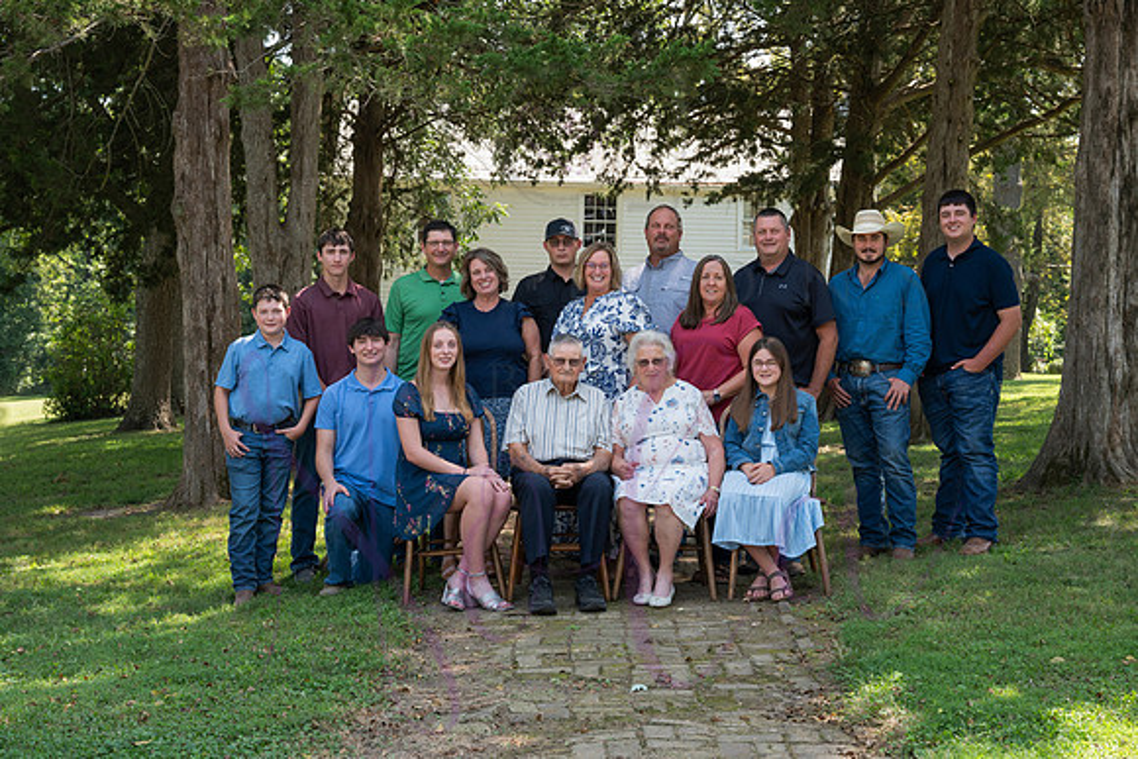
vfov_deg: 26.0
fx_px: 1644
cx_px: 569
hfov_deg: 38.2
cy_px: 380
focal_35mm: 52
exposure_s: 1/160
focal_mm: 52
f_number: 8
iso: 400
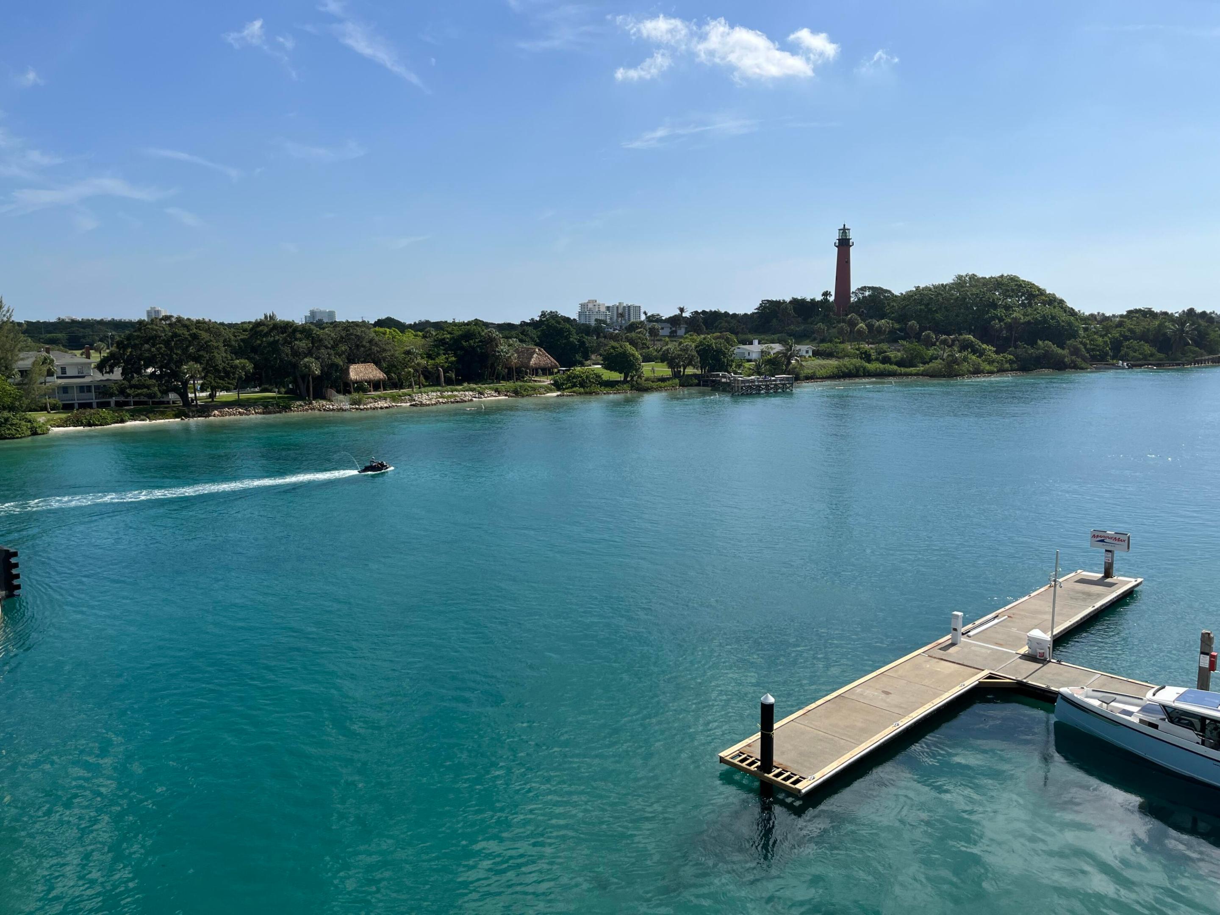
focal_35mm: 26
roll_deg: +0.4
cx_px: 610
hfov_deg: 67.3
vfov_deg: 53.1
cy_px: 458
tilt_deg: -8.7
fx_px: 916
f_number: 1.6
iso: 50
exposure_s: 1/5319
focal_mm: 5.1
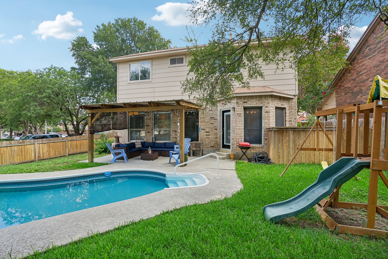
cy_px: 130
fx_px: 172
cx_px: 194
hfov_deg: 96.7
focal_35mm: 16
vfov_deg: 73.7
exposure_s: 1/125
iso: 200
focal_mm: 16
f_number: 8
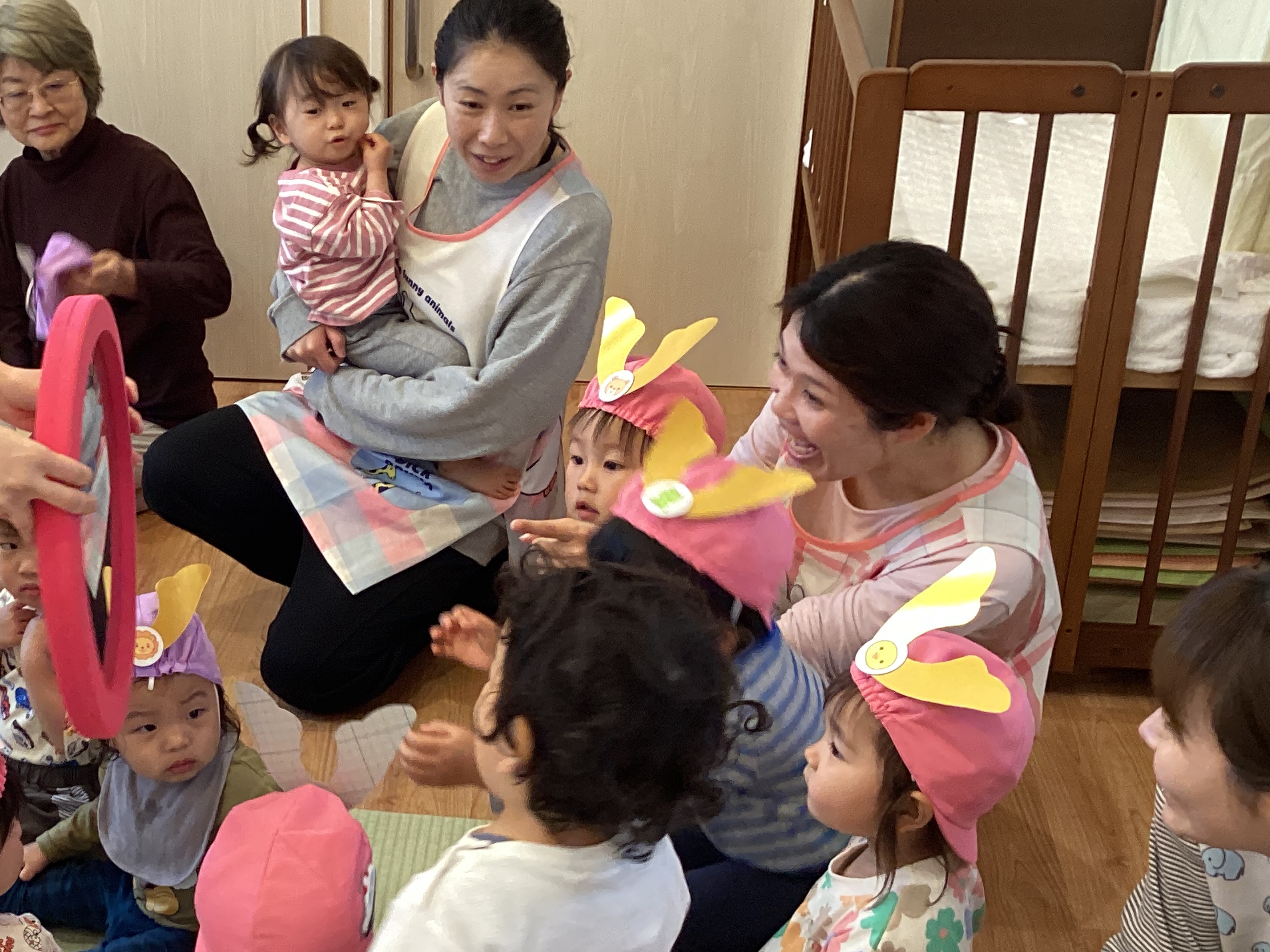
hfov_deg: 34.7
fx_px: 1945
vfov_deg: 27.5
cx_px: 194
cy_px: 542
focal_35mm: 53
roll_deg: +1.9
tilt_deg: -28.0
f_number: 2.4
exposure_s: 1/50
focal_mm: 3.3
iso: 160
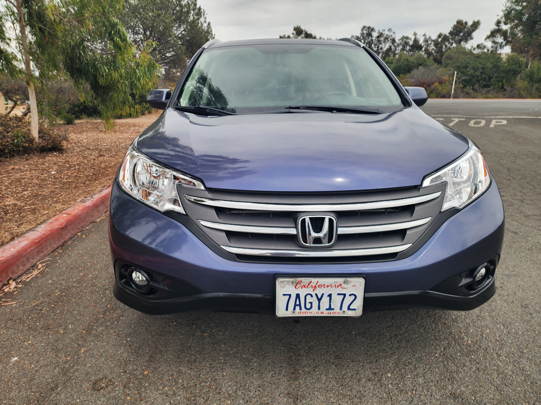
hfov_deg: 73.9
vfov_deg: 58.9
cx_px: 270
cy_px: 202
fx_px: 359
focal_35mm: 23
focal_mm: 6.4
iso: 12
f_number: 1.8
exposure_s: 1/673
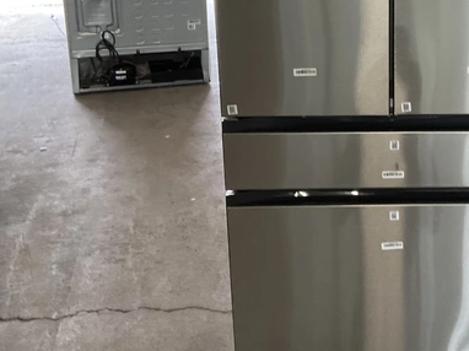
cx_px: 393
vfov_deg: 25.2
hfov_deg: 32.6
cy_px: 64
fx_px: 772
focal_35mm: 57
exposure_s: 1/60
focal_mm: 3
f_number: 1.8
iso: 125
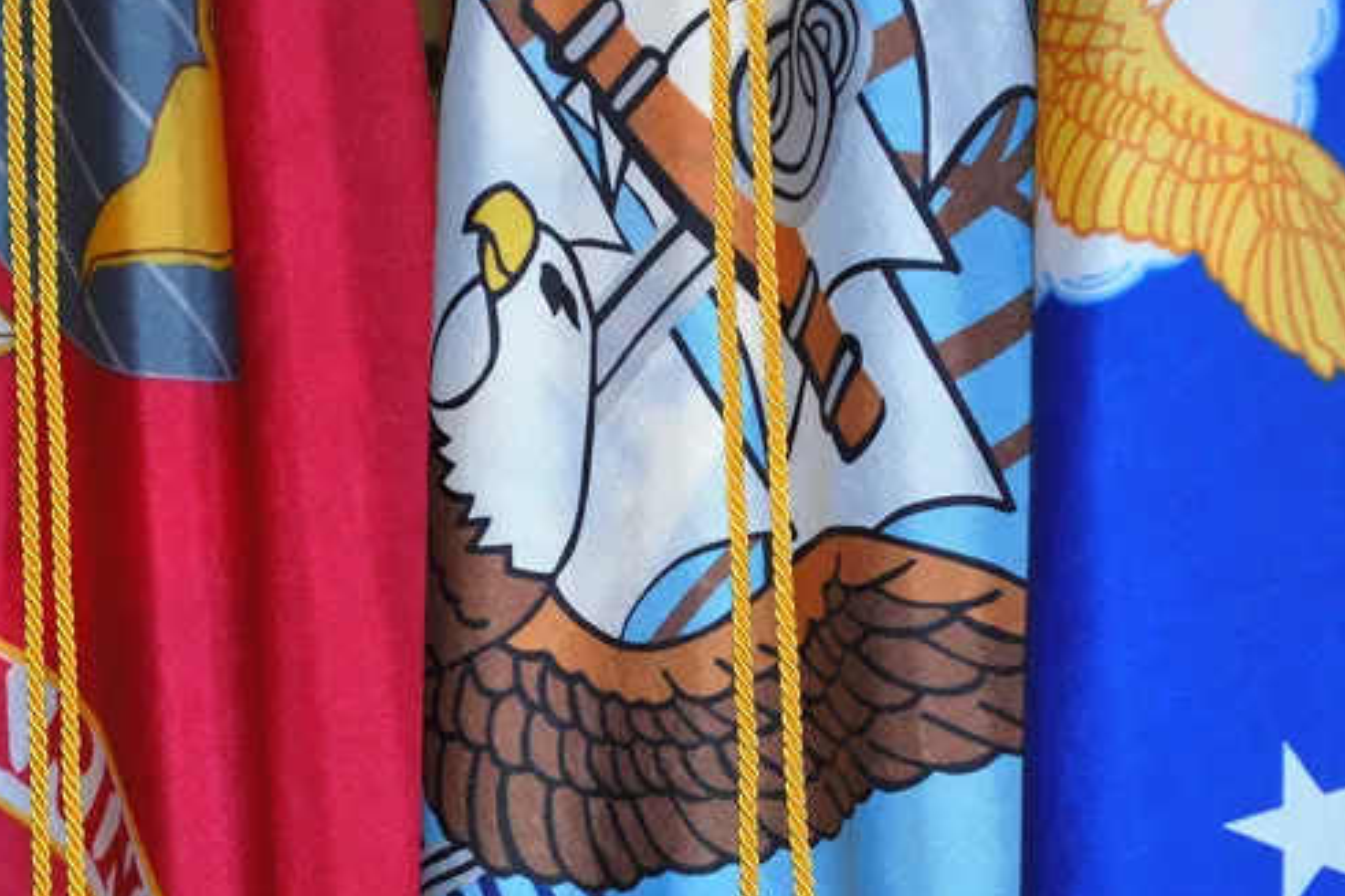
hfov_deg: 16.8
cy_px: 625
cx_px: 562
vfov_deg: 11.2
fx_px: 4546
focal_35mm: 122
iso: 200
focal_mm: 55
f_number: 5.6
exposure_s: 1/60
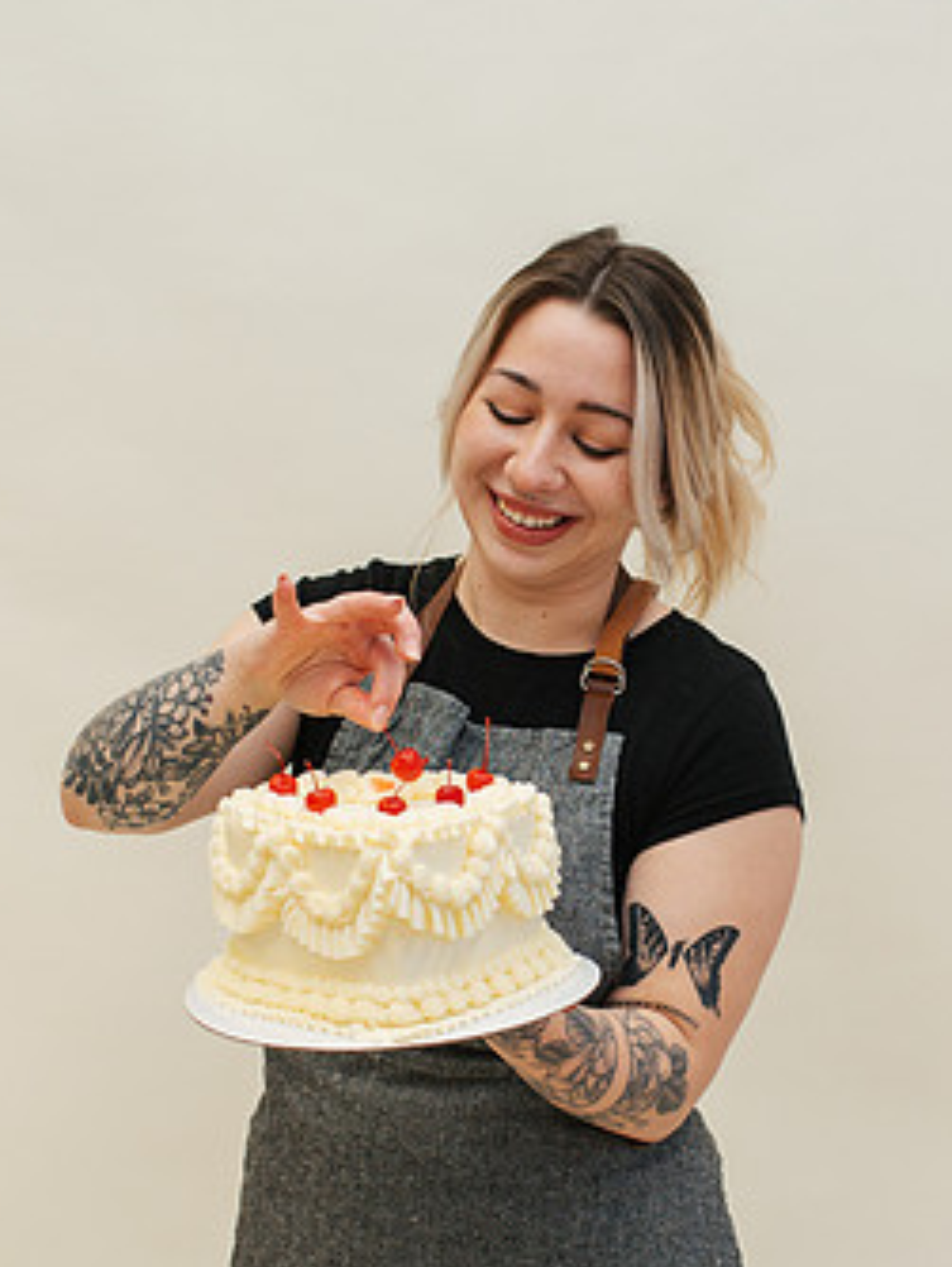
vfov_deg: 28.5
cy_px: 766
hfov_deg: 21.6
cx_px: 552
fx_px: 2490
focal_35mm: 68
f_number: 3.2
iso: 500
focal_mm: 35
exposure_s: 1/160
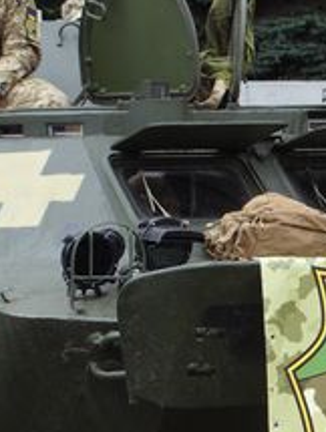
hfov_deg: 6.3
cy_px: 270
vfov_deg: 8.4
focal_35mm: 234
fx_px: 2930
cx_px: 398
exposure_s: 1/160
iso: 200
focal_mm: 50
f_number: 5.6
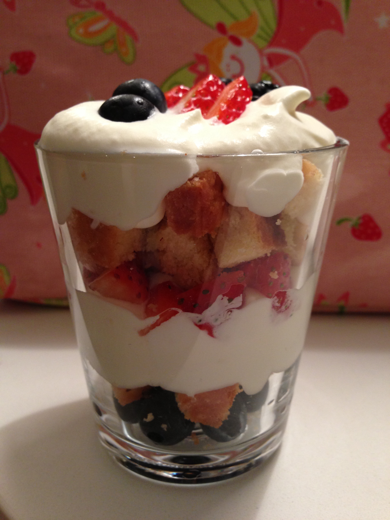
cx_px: 195
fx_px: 496
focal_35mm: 33
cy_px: 260
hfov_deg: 42.9
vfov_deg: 55.4
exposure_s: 1/20
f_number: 2.4
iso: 125
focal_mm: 4.13
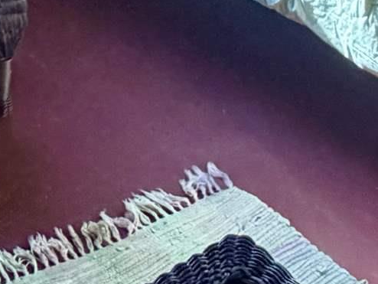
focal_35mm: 87
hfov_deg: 21.1
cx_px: -60
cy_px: -519
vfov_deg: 11.6
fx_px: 950
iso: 320
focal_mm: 2.22
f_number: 2.2
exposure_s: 1/105
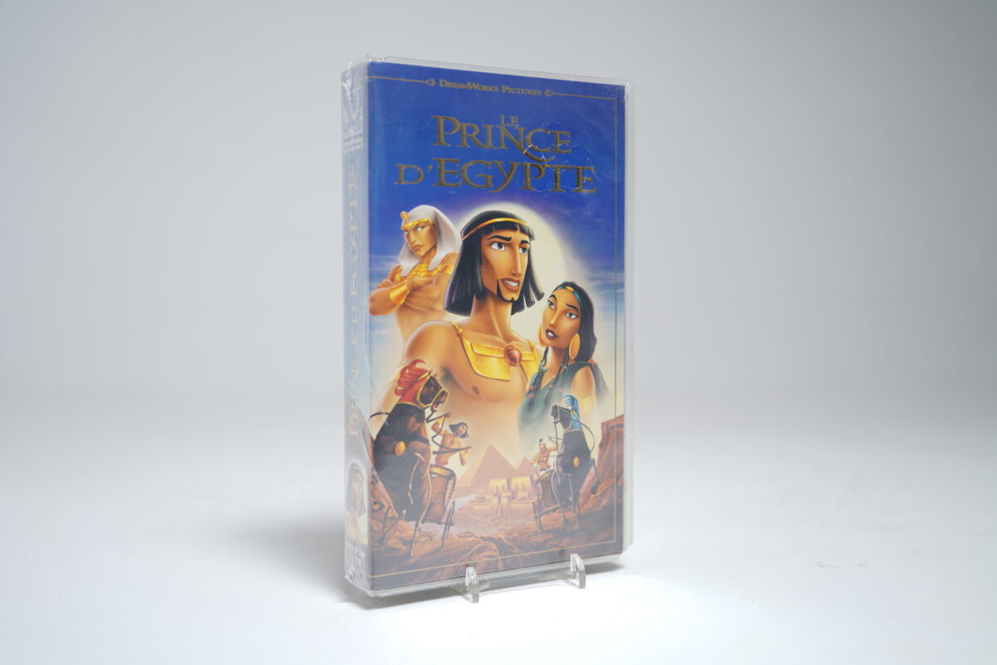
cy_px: 332
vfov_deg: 36.9
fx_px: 997
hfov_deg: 53.1
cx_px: 498
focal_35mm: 36
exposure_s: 1/6
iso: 64
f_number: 4
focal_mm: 36
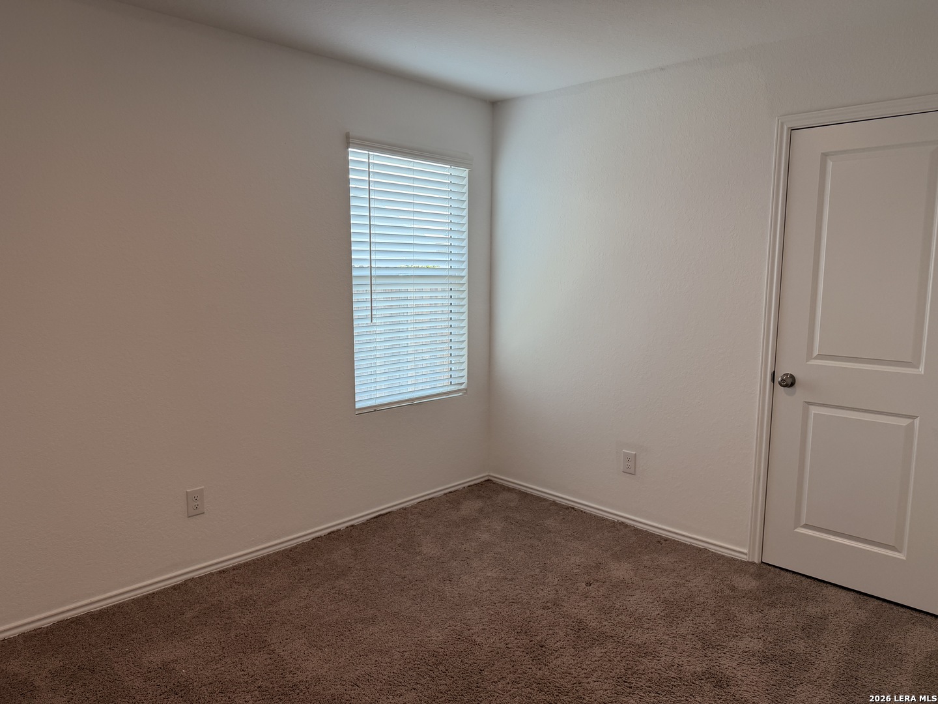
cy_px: 352
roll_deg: -0.5
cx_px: 469
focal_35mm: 24
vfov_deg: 56.8
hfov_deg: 71.6
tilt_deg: -7.3
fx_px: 650
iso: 125
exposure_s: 1/201
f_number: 1.78
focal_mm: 6.76
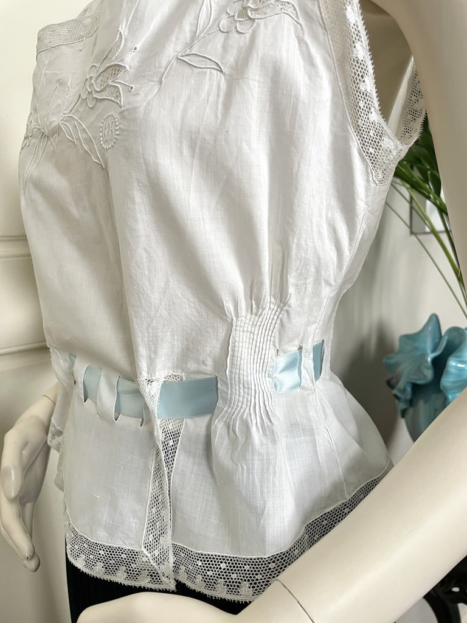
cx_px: 234
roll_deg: +3.6
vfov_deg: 67.3
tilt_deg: -8.3
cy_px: 312
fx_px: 468
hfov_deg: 53.1
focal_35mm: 26
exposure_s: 1/93
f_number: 1.6
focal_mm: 4.2
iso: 125
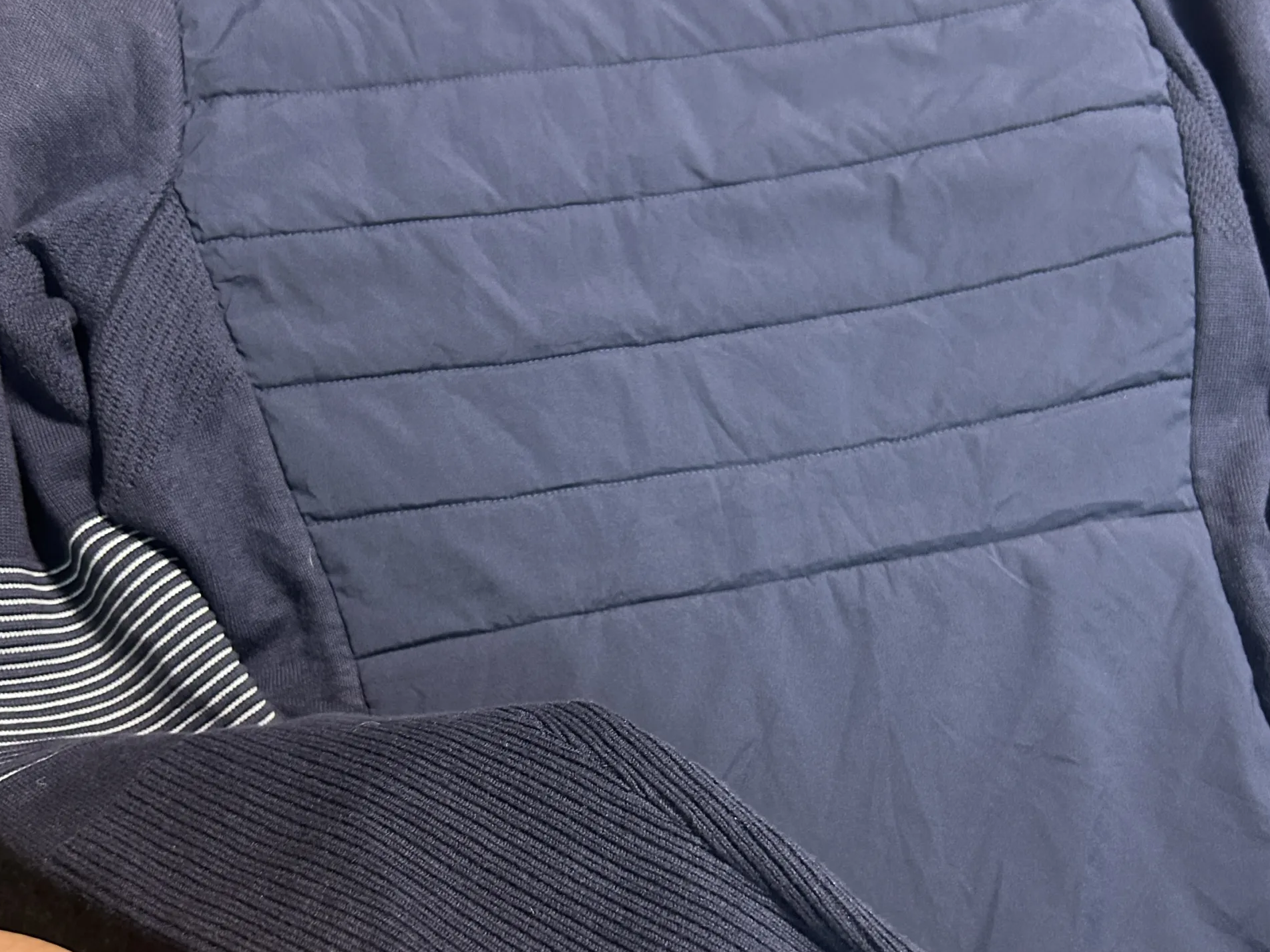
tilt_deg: -49.8
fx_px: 1284
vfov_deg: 40.4
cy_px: 596
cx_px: 636
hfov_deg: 52.6
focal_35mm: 35
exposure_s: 1/33
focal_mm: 5.7
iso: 400
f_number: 1.5
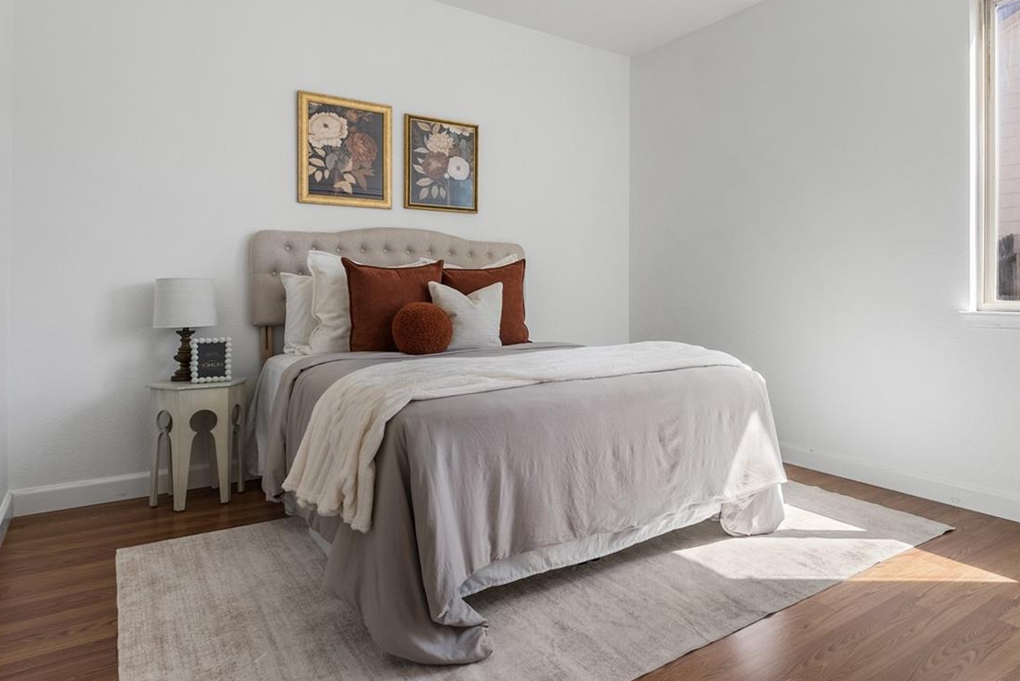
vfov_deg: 54.9
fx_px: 652
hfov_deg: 74.8
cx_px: 635
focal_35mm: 23
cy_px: 290
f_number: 8
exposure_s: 1/20
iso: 200
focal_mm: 16
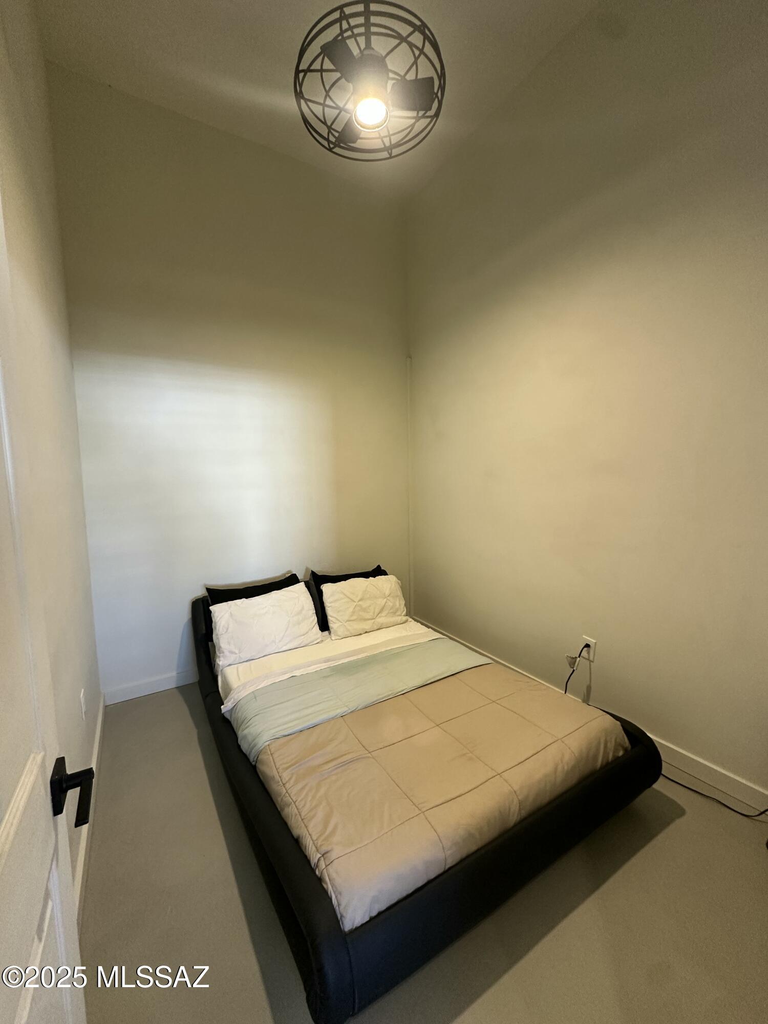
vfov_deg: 102.1
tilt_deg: -6.3
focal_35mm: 14
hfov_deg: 85.7
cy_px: 512
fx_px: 414
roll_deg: +1.0
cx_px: 384
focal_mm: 2.22
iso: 250
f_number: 2.2
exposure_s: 1/60
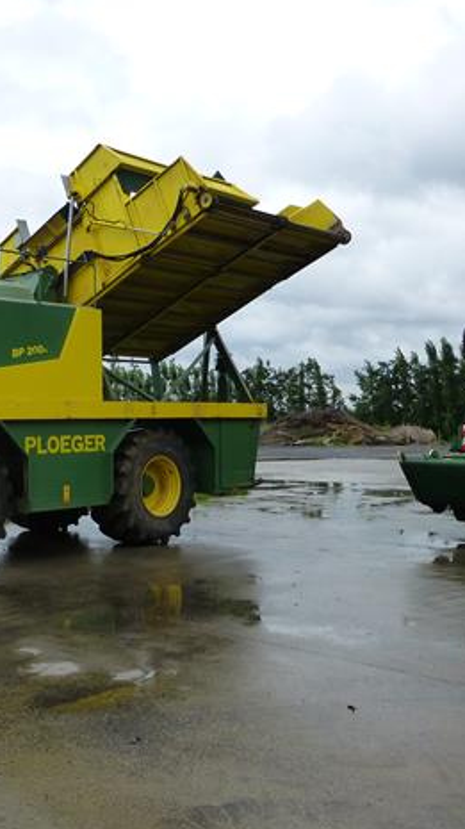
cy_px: 406
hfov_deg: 31.7
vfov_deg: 55.3
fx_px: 790
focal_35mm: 36
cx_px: 77
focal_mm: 4.3
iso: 160
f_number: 4
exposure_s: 1/320
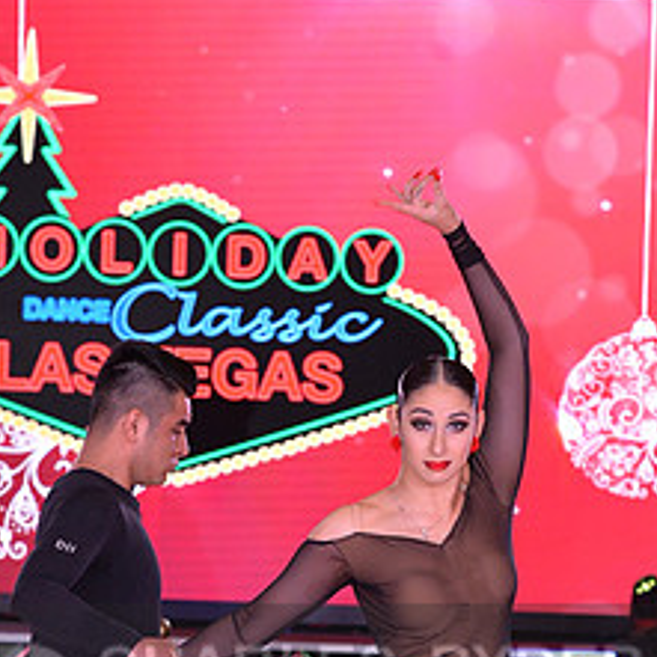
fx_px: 4874
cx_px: 281
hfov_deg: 7.7
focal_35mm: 227
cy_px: 705
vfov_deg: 7.7
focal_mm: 102
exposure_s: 1/250
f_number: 6.3
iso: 2000
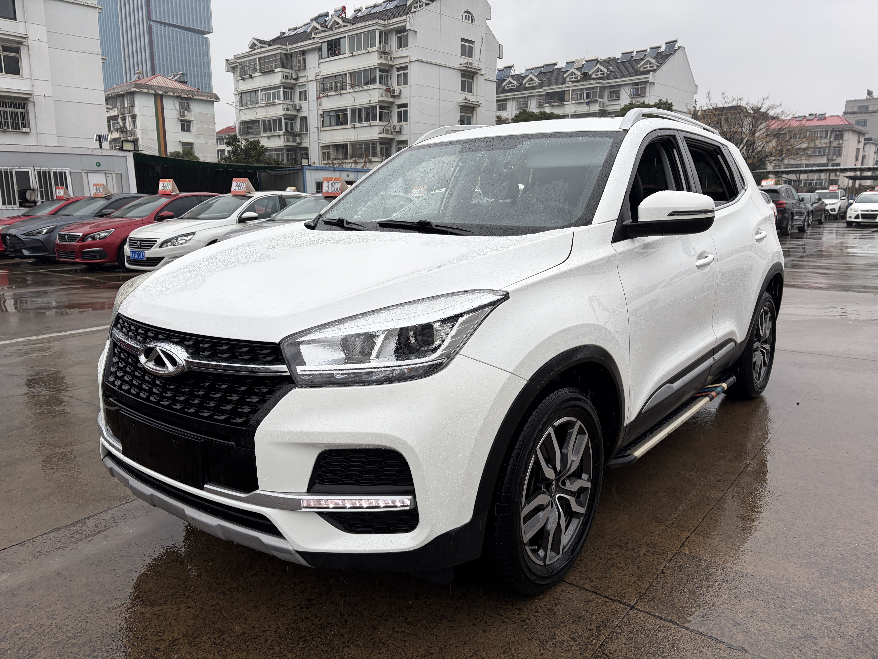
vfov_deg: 53.1
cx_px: 439
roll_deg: -0.6
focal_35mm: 26
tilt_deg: -11.4
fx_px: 659
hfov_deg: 67.3
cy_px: 330
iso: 40
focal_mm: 5.96
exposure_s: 1/232
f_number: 1.6
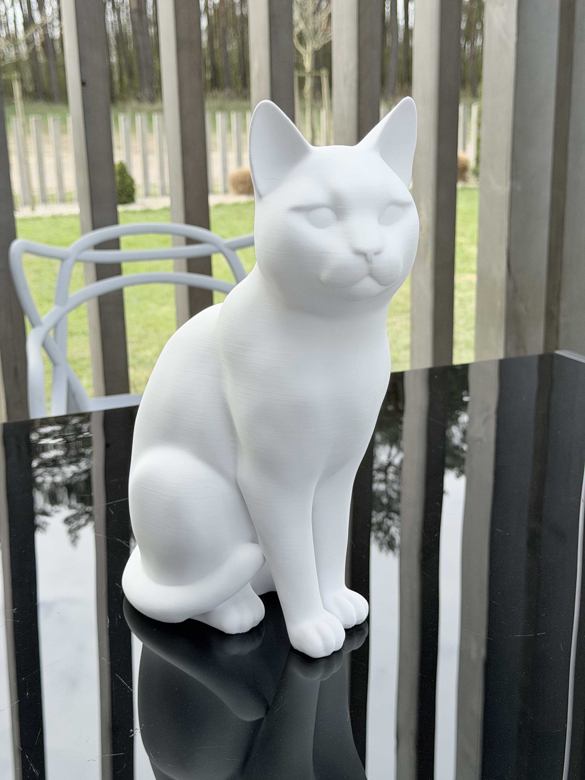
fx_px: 1082
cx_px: 292
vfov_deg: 39.7
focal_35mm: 48
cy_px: 390
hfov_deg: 30.3
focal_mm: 6.76
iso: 64
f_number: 1.78
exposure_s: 1/2033
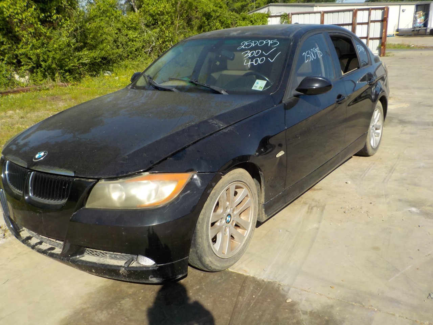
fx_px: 375
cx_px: 216
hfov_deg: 60.0
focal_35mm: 30
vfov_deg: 46.8
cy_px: 162
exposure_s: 1/1250
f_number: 3.3
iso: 125
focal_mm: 4.1
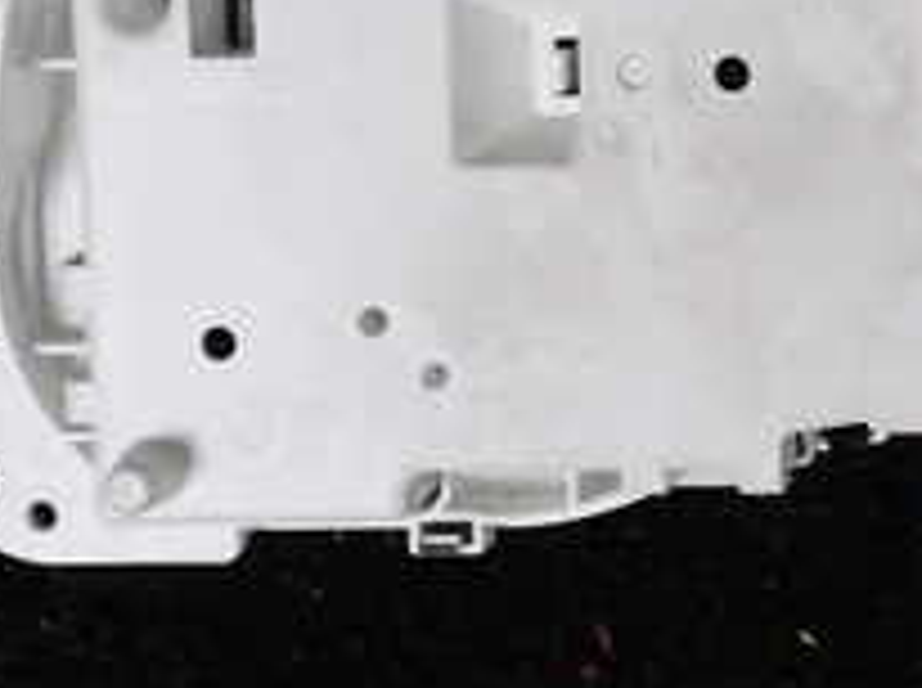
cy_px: 18
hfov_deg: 20.8
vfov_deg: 16.4
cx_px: 1102
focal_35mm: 88
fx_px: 2340
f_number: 3.2
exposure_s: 1/80
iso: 100
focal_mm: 5.4
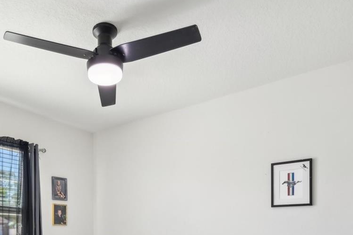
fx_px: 294
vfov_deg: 38.3
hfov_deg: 60.3
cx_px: 113
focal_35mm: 30
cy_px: 239
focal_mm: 14
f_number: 8
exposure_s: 1/25
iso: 400
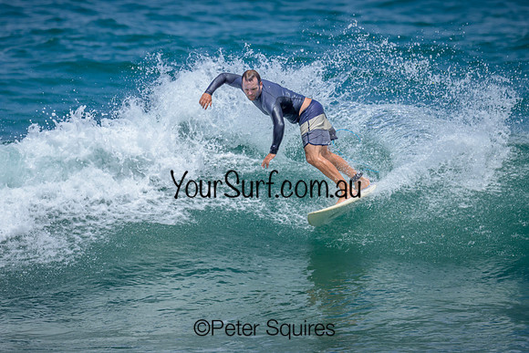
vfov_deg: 1.3
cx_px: 286
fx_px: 16099
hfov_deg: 1.9
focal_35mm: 1095
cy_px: 166
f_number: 6.3
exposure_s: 1/2500
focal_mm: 800
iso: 280
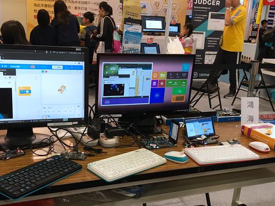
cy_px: 110
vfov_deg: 35.9
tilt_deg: -15.0
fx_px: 317
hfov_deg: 46.8
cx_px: 134
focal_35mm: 40
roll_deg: -4.4
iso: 80
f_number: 2.2
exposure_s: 1/30
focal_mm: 4.15
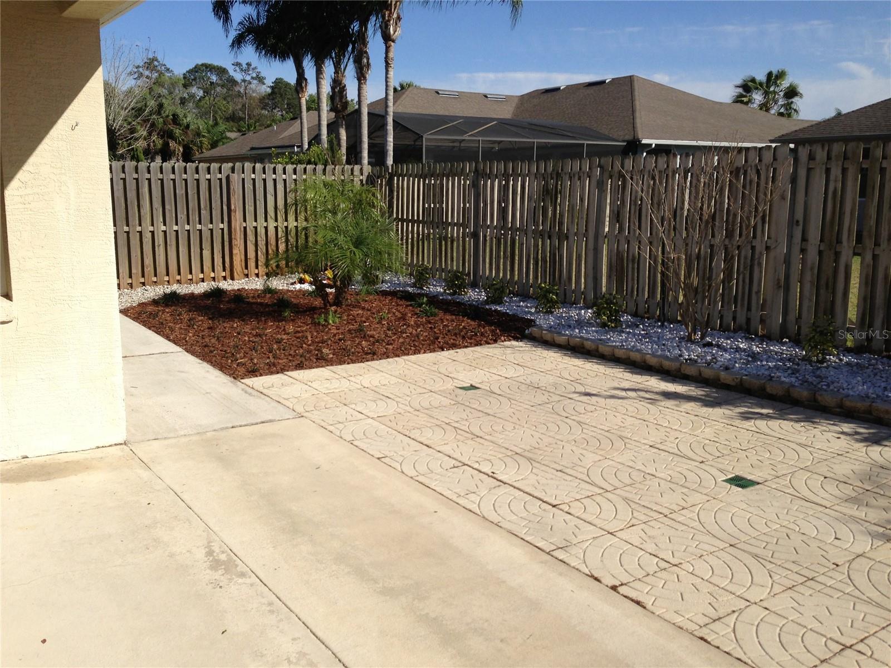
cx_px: 446
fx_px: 849
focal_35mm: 33
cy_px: 334
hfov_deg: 55.4
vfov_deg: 42.9
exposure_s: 1/2262
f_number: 2.4
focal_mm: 4.13
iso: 50
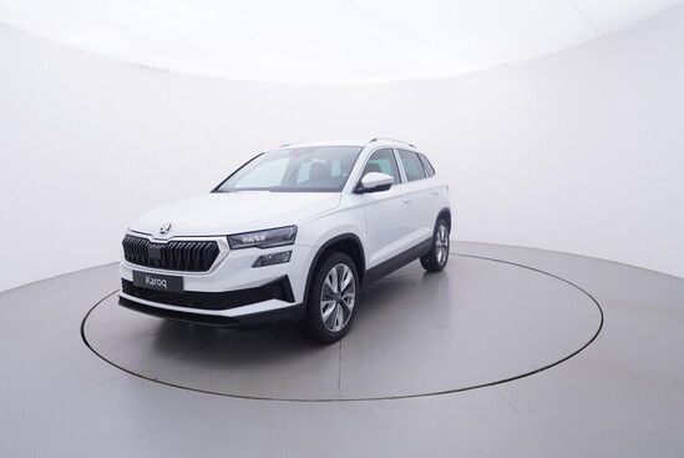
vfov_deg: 56.2
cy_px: 229
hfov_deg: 77.3
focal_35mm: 22
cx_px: 342
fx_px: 428
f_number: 5
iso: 200
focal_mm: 15
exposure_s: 1/80
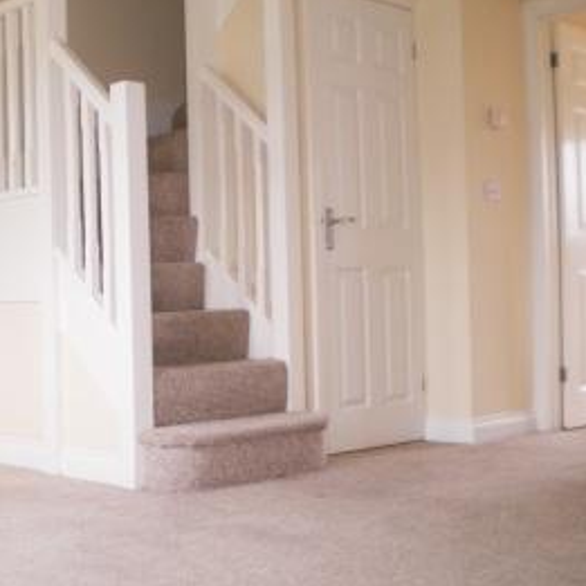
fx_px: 1015
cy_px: 319
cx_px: 177
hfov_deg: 31.8
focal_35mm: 53
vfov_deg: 32.2
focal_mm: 6.3
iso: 88
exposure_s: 1/59.7
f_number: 3.1
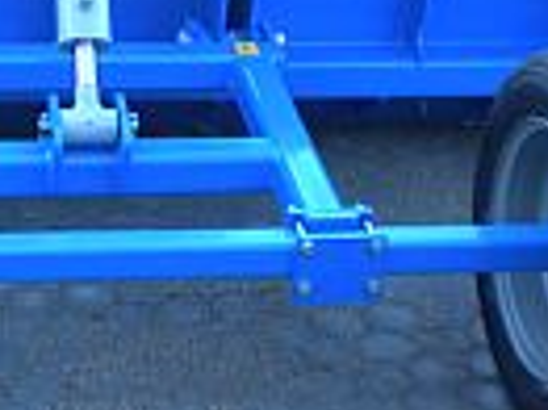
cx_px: 109
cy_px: 42
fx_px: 1455
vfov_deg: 15.8
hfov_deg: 21.1
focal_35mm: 92
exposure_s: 1/112
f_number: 3.1
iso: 200
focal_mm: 6.3
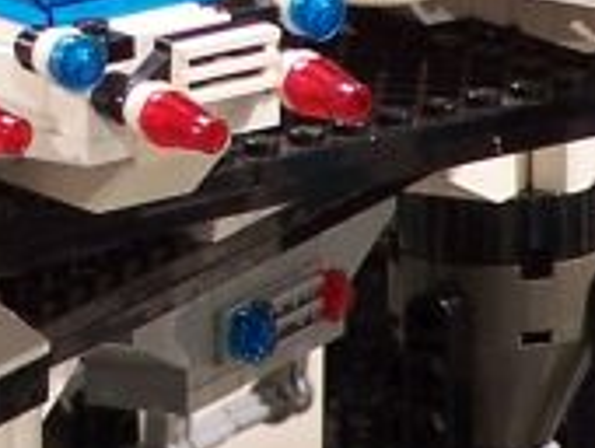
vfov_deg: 1.5
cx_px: -413
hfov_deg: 1.9
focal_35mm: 1017
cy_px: -455
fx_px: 17505
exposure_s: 1/3
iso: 80
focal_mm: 28
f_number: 3.2
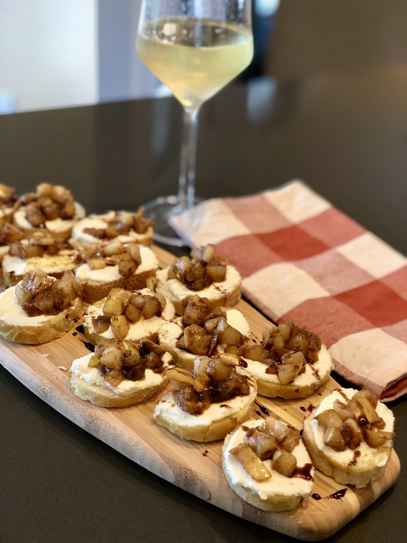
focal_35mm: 52
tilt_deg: -30.6
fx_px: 815
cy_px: 272
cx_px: 204
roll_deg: -3.3
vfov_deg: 36.8
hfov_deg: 28.0
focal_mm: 6
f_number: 2.4
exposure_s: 1/24
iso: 160
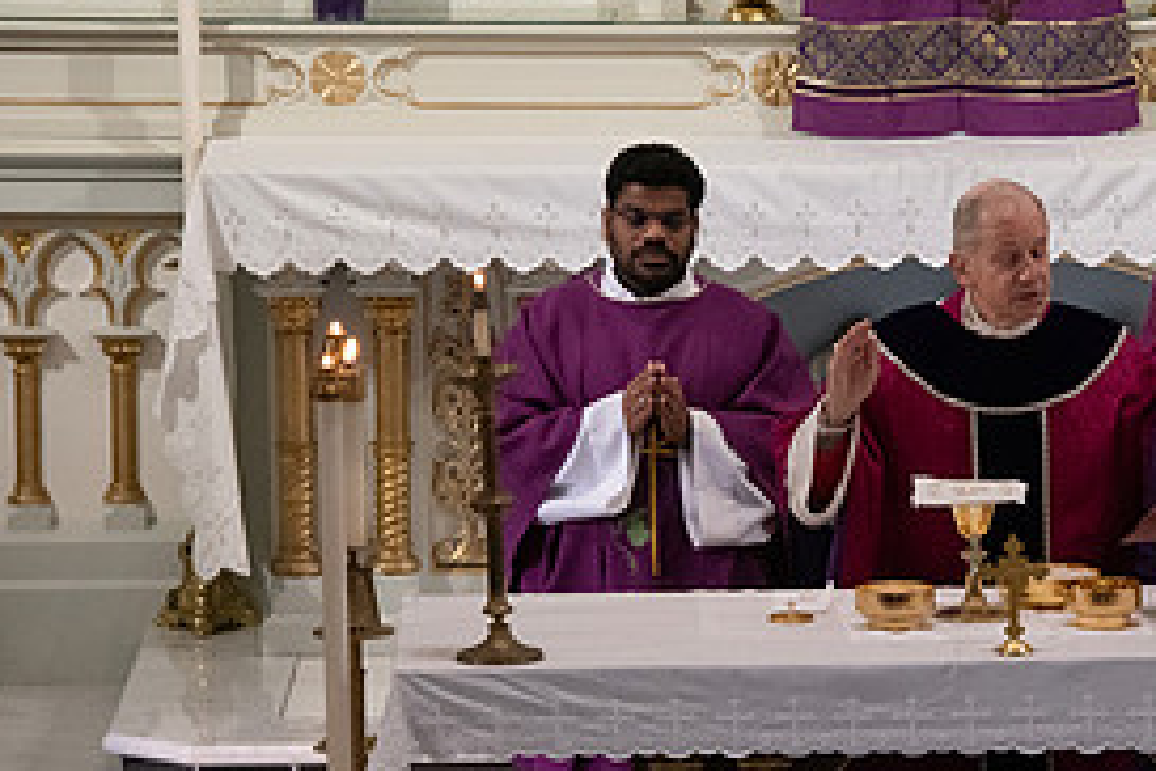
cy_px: 540
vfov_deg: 3.6
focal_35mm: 382
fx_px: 12265
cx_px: 906
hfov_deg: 5.4
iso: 4000
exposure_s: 1/60
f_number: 10
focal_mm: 180
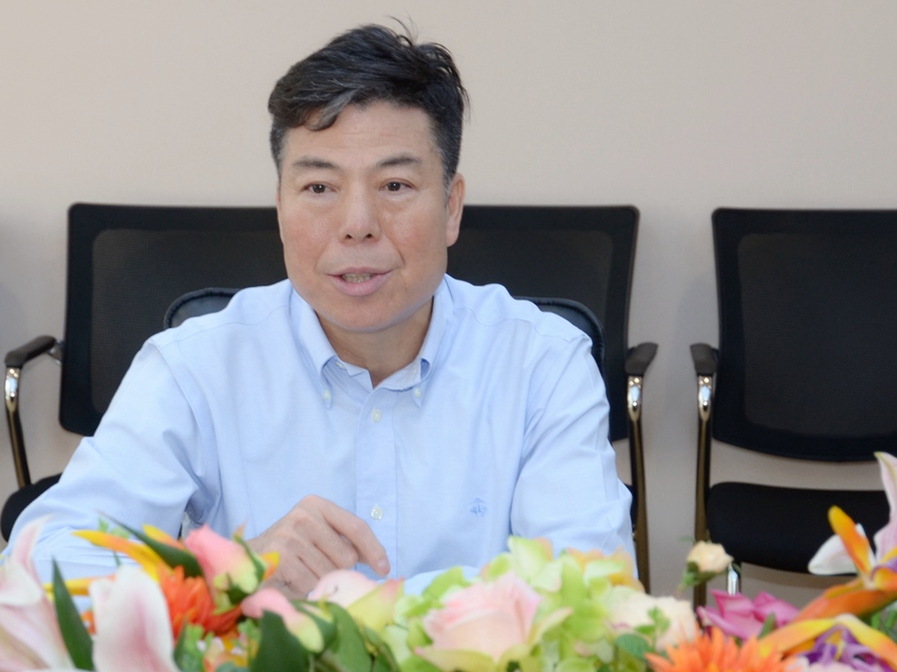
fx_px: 2140
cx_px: 370
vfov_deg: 17.9
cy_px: 329
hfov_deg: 23.6
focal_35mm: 83
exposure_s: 1/30
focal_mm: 45
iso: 250
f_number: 5.6
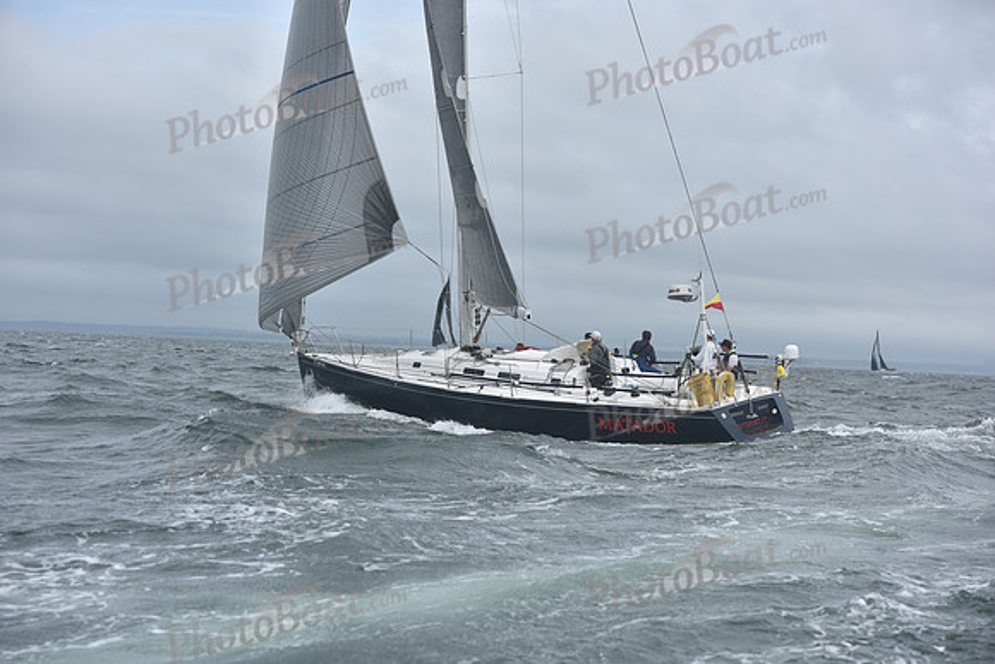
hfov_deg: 28.8
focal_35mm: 70
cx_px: 498
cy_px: 332
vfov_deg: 19.5
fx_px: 1935
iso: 200
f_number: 5.6
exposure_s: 1/1250
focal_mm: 70
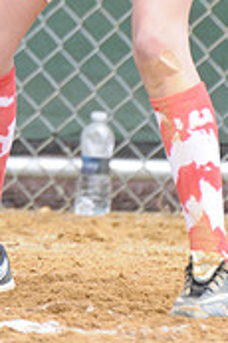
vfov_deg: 1.0
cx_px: 72
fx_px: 19132
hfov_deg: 0.7
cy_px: -216
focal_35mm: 2010
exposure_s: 1/640
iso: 400
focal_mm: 400
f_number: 4.5
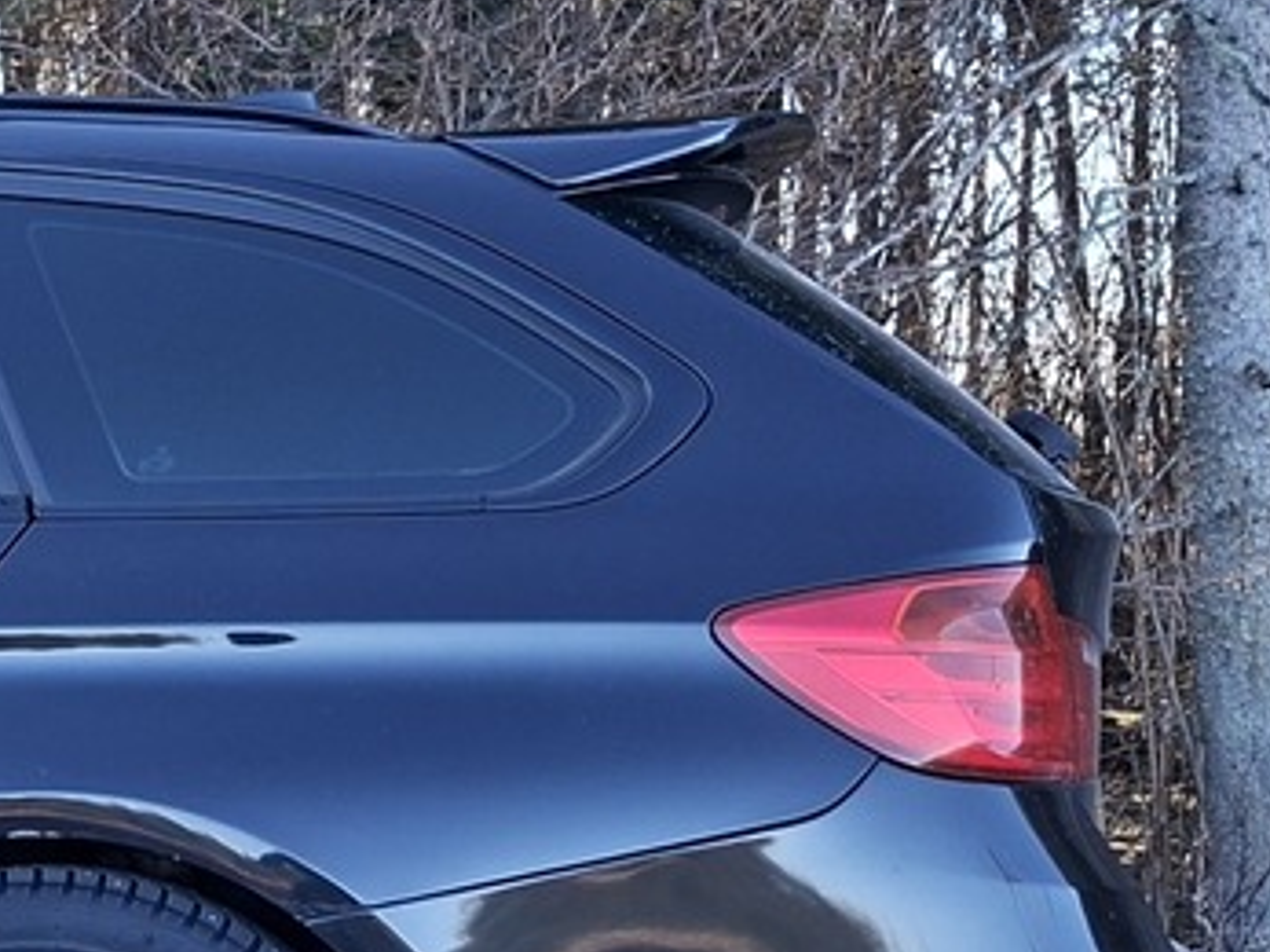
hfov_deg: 16.1
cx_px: -911
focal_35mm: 106
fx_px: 3888
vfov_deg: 13.9
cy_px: 674
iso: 50
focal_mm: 5.54
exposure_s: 1/143
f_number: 1.8
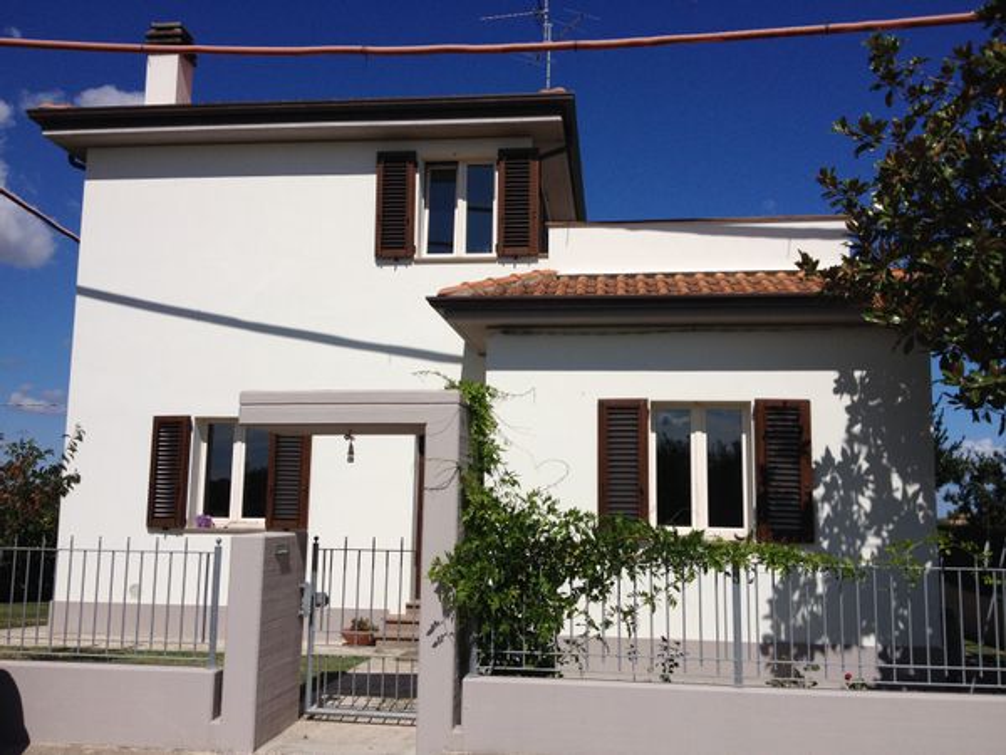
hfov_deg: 52.6
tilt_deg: +6.1
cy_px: 378
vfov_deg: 40.7
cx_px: 503
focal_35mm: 35
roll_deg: -0.1
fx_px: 1017
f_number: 2.4
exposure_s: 1/5025
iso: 50
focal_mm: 4.28
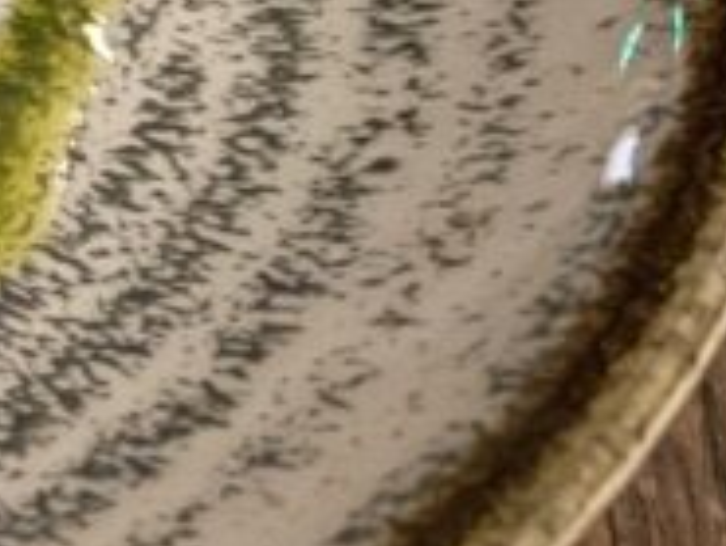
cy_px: -192
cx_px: -1036
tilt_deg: -38.4
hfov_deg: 11.3
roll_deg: +0.4
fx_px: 3022
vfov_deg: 10.1
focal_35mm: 144
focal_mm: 4.2
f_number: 1.6
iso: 640
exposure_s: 1/25
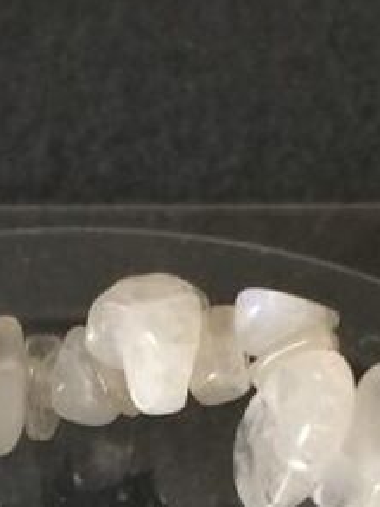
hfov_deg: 11.2
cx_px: 102
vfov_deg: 14.0
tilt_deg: -70.8
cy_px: 747
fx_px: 1931
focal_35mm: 132
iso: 50
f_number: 2.2
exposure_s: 1/33
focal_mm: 4.15
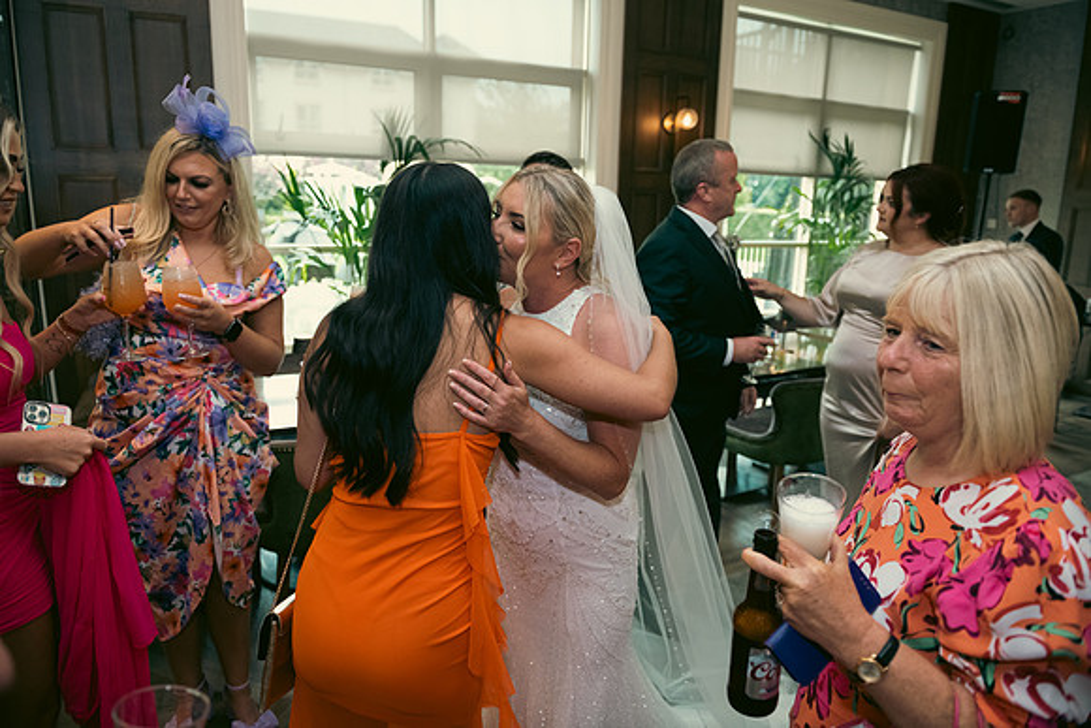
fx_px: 727
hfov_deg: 73.7
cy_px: 364
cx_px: 546
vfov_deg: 53.2
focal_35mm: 24
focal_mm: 24
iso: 800
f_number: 3.5
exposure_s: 1/125
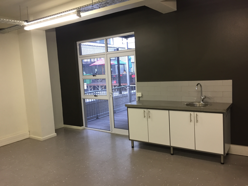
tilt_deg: -6.3
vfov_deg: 48.2
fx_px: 208
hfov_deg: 61.7
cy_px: 93
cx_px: 124
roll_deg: +2.8
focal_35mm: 29
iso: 64
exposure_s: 1/33
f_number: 2.2
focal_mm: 4.15
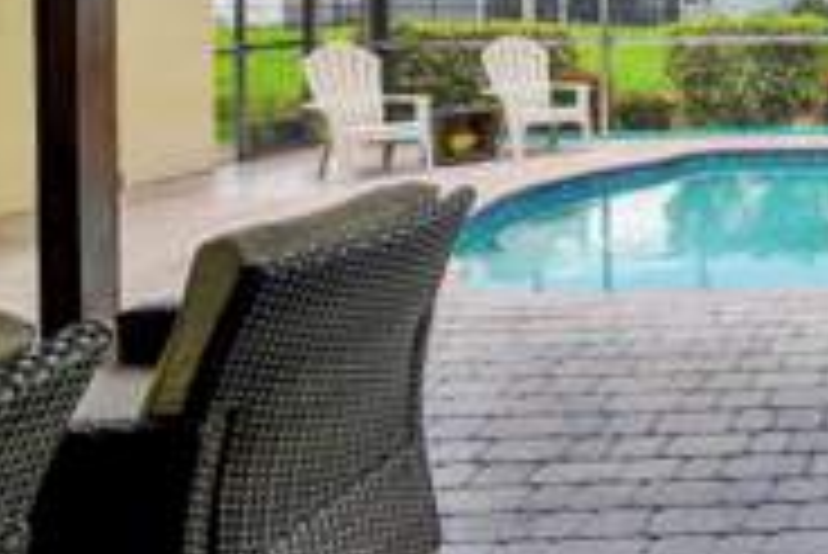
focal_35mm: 47
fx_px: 1082
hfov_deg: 32.2
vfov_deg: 27.1
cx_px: 1066
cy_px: 0
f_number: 11
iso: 200
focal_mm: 18
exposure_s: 1/60
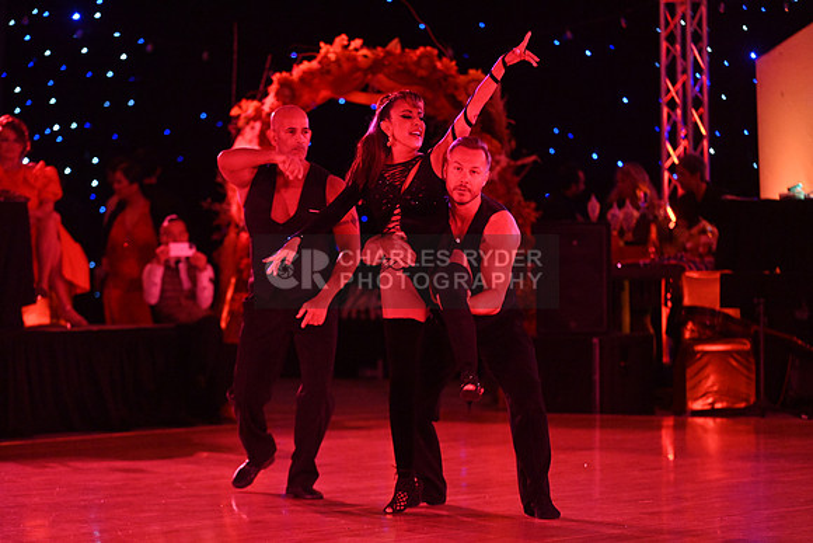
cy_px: 272
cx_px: 406
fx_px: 3388
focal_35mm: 150
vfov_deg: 9.2
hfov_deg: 13.7
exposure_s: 1/400
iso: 6400
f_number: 4
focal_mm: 150
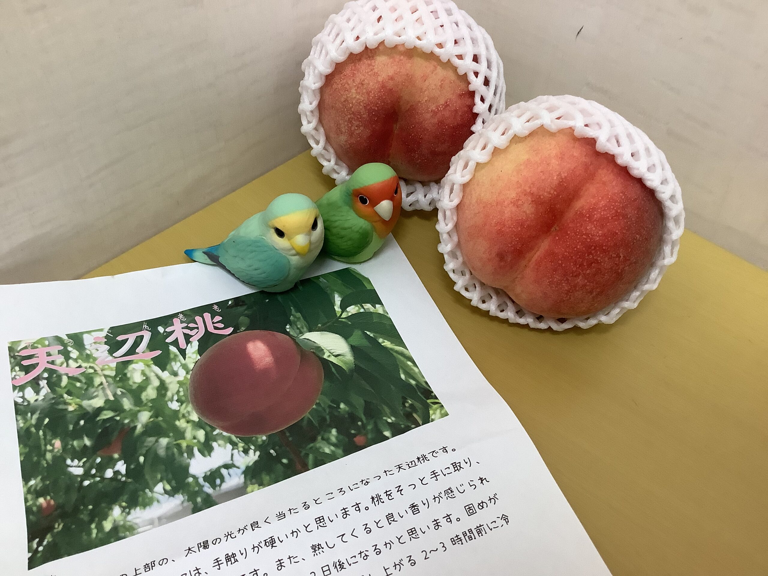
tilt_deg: -47.5
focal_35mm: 31
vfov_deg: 45.4
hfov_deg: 58.4
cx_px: 384
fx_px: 688
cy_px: 288
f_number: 2.4
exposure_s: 1/60
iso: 160
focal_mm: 3.3
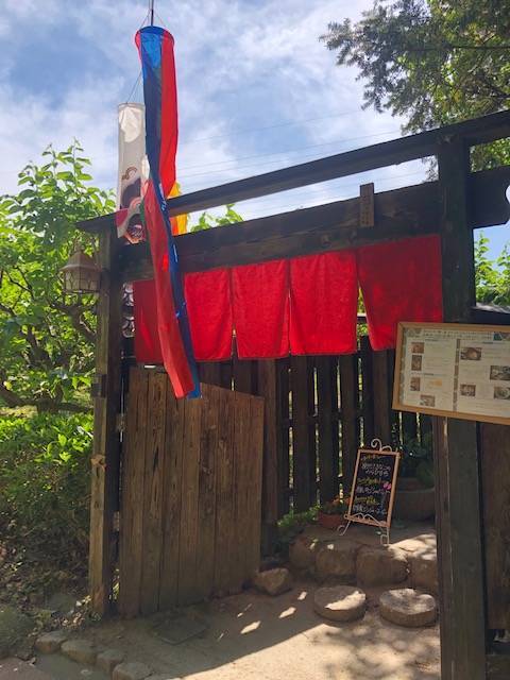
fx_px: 550
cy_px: 340
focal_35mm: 28
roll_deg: +1.5
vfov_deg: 63.4
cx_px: 255
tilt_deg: +6.5
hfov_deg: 49.7
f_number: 1.8
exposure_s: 1/1230
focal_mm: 3.99
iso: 20
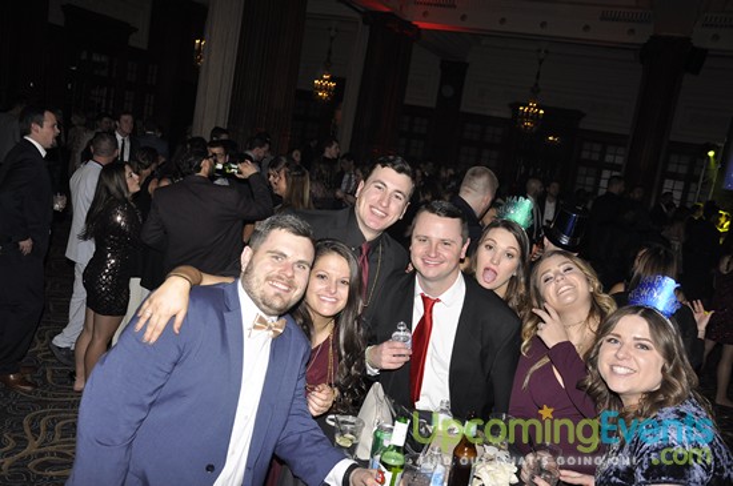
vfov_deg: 36.8
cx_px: 366
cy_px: 243
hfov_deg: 53.2
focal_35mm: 36
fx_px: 732
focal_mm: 24
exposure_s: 1/60
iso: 400
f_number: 5
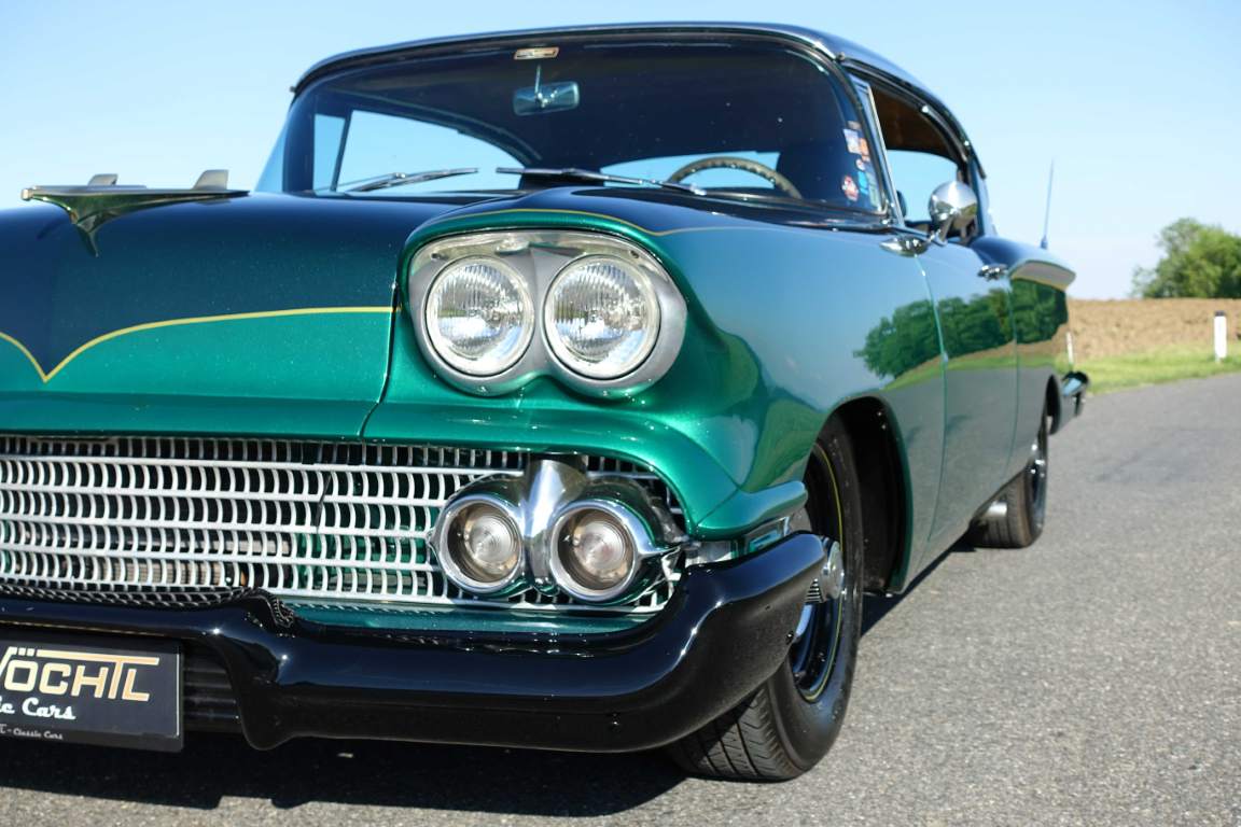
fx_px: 1723
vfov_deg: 27.0
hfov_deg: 39.6
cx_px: 620
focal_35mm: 50
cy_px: 414
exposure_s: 1/640
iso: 125
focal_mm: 18.3
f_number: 4
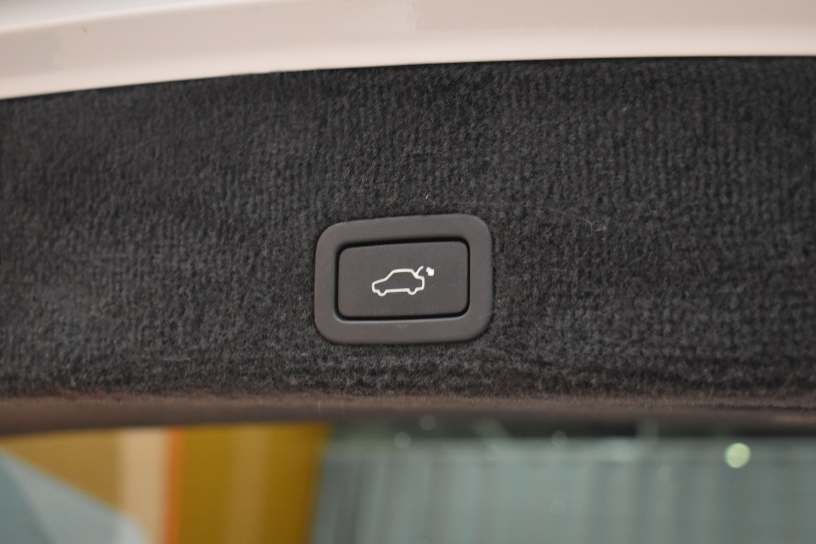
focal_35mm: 57
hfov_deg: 35.1
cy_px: 272
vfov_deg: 23.8
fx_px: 1292
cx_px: 408
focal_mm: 38
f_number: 5
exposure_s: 1/8
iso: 2000
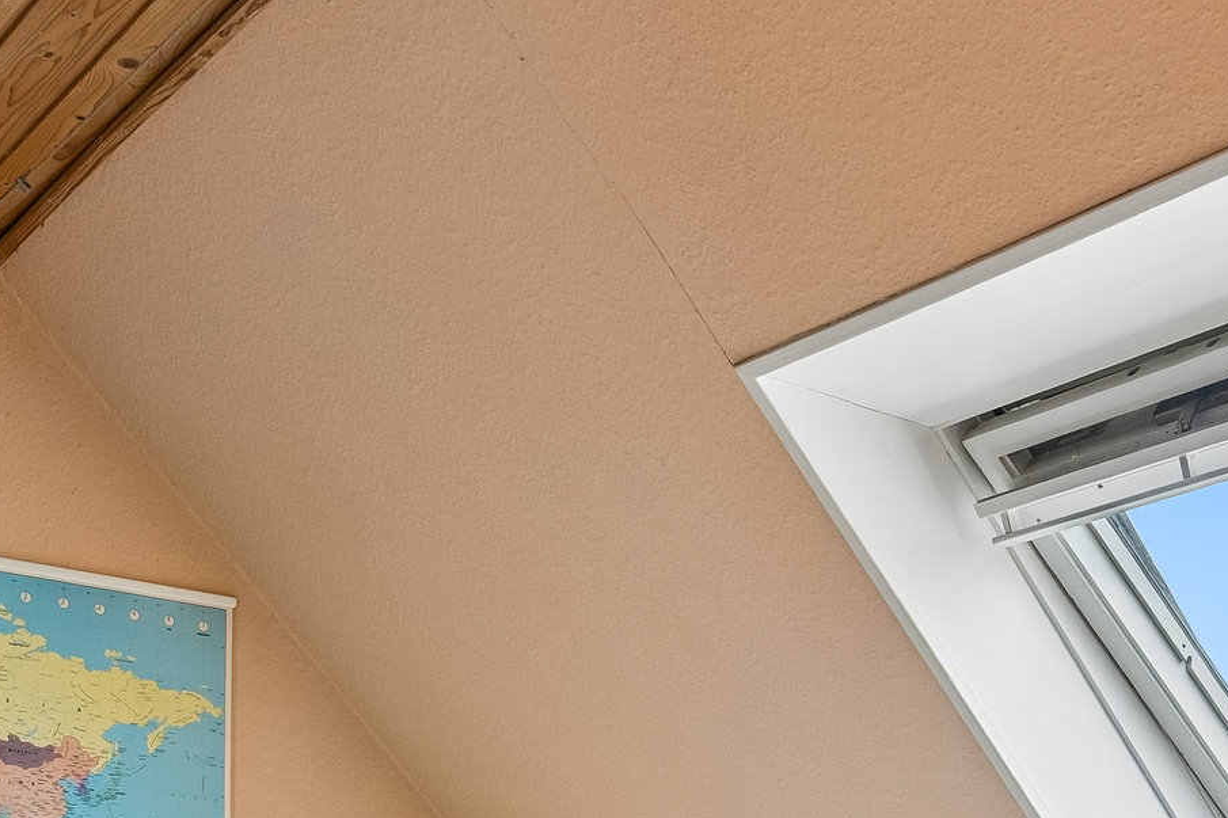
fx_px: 2205
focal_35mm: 65
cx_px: 740
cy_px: 1180
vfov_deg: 18.8
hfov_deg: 31.0
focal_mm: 13
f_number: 9
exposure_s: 1/25
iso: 400
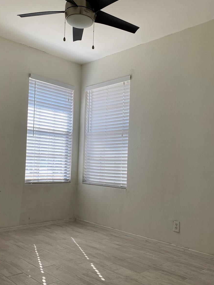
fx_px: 280
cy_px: 152
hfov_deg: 41.6
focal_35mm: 34
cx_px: 87
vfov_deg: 53.9
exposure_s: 1/190
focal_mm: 4.25
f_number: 1.8
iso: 32
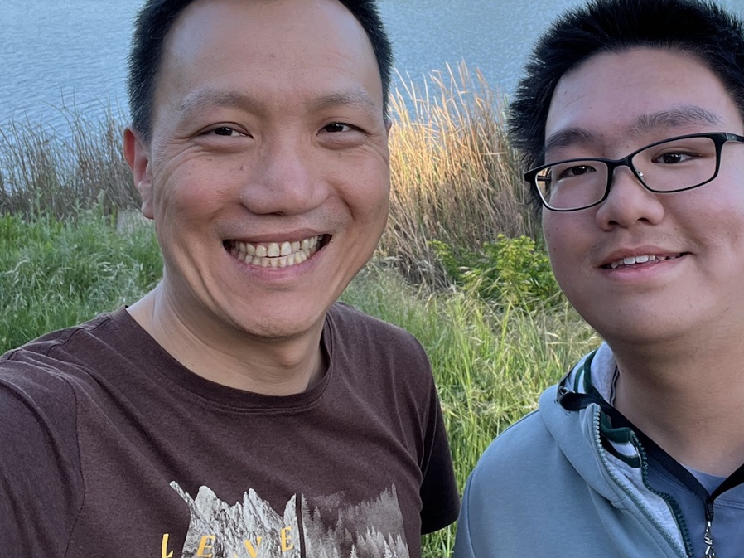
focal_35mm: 41
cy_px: 158
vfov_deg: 34.6
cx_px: 437
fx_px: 881
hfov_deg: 45.6
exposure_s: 1/172
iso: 40
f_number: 2.2
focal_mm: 2.71
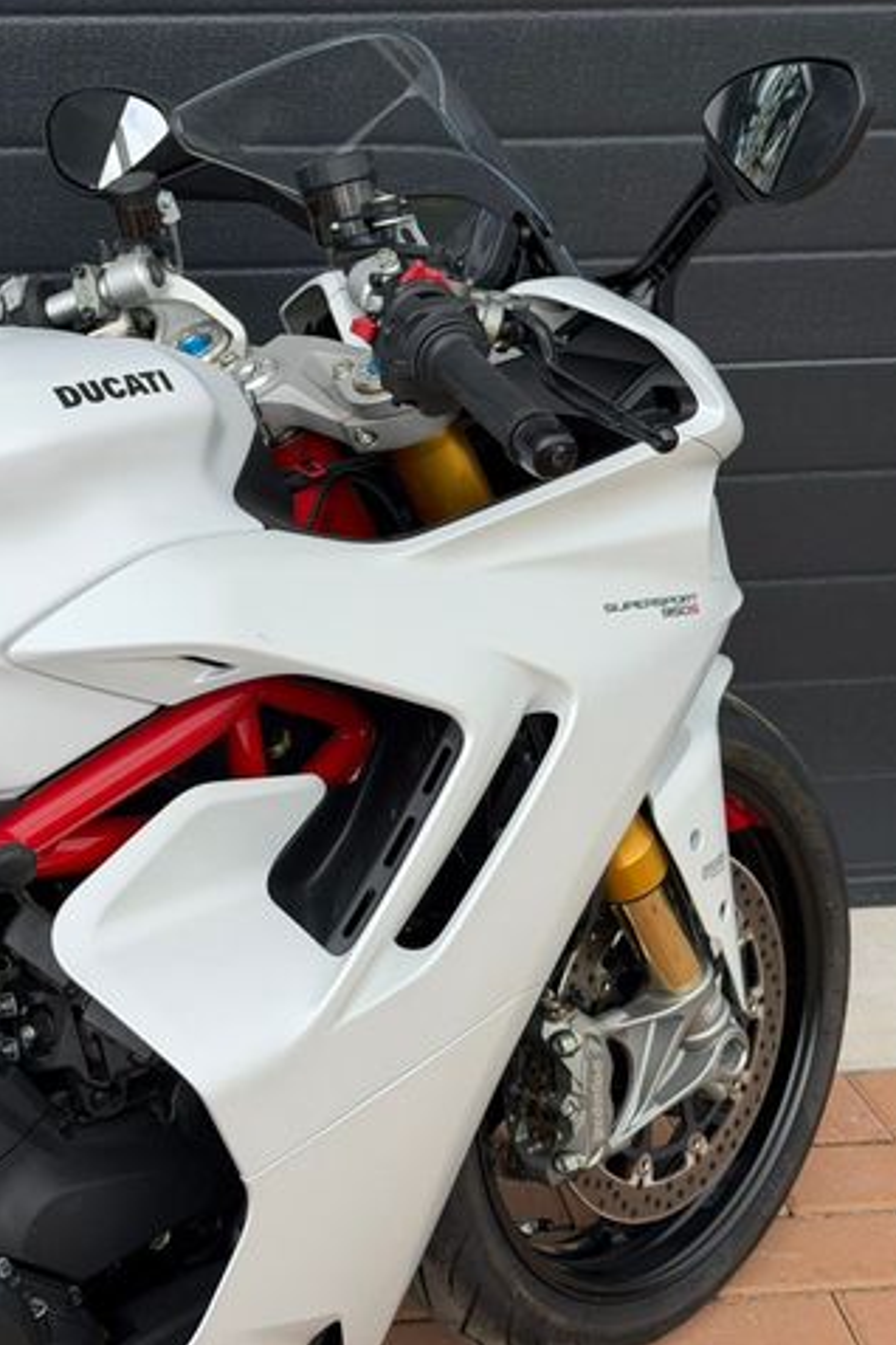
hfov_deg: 20.1
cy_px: 674
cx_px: 217
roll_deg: -0.7
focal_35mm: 67
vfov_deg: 30.1
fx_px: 2501
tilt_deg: -24.7
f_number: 1.78
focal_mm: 6.76
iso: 64
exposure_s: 1/3534
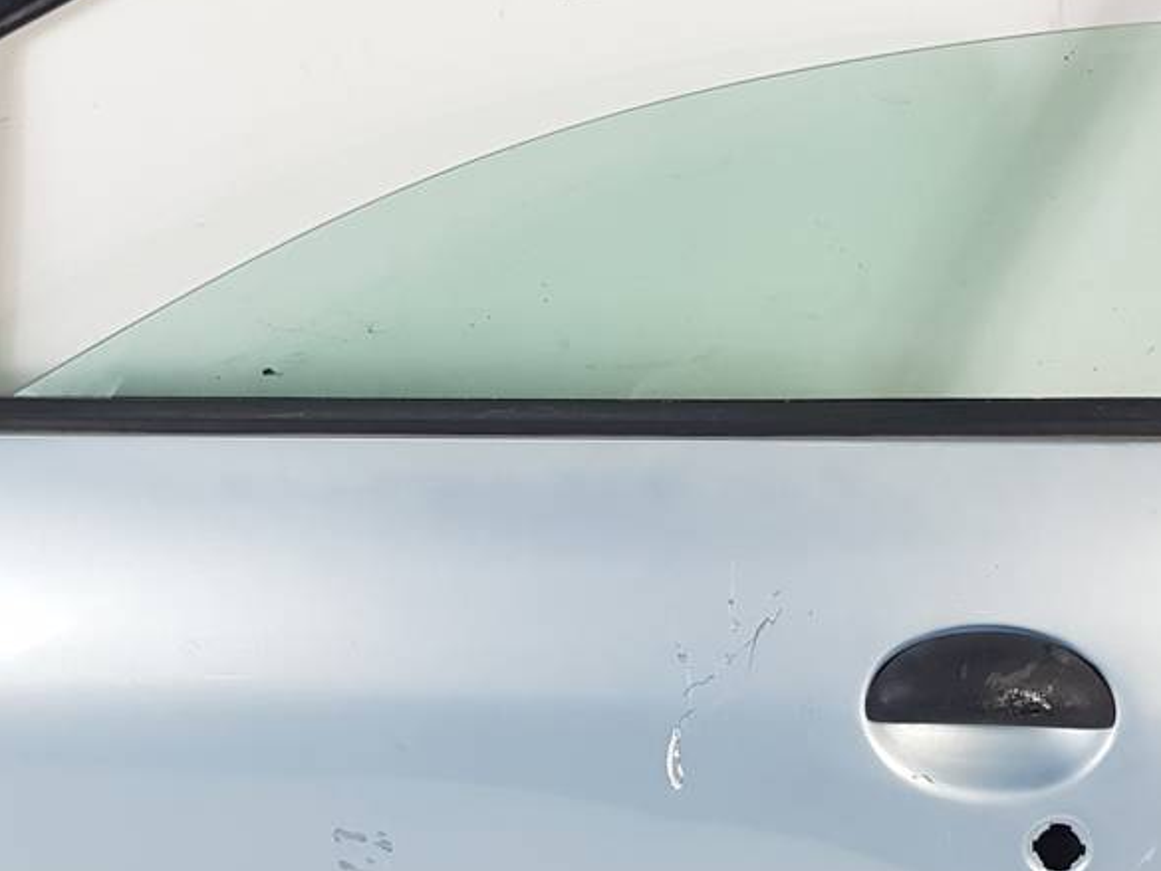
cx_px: 617
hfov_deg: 30.3
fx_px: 2147
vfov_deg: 22.9
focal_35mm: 64
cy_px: 474
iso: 64
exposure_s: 1/100
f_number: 1.7
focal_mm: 4.2
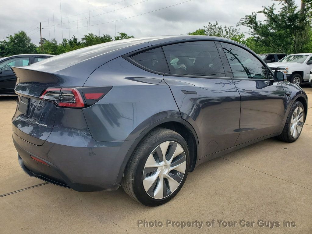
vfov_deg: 53.1
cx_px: 156
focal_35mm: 26
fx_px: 234
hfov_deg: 67.3
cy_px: 117
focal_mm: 4.3
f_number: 2.4
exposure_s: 1/845
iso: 50
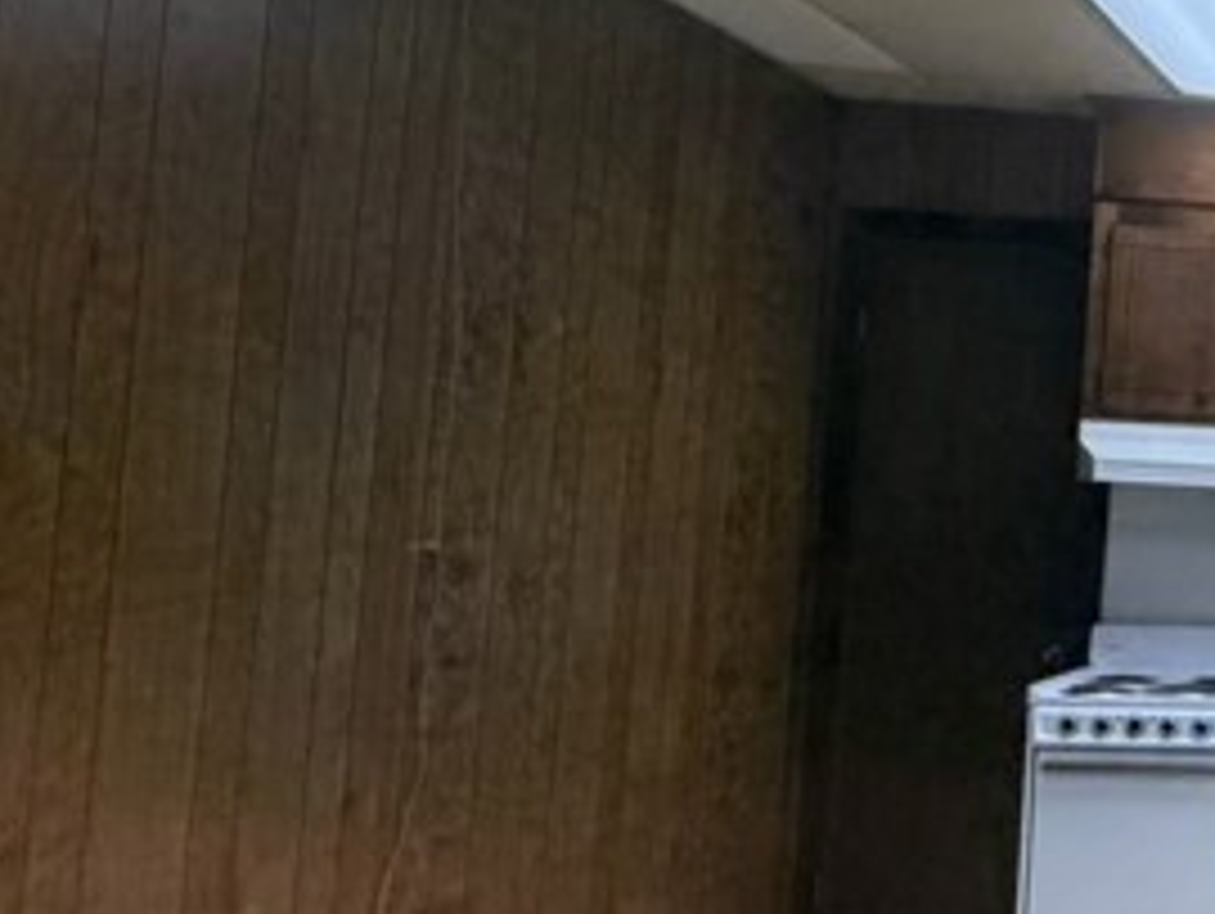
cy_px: 423
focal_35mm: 53
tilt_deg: +3.2
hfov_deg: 26.2
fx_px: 1862
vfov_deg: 27.6
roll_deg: -1.9
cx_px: 1832
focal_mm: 2.22
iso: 250
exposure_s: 1/120
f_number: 2.2
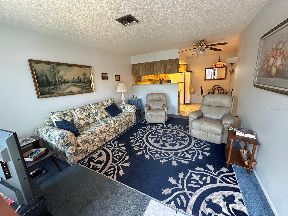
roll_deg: +3.4
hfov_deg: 102.1
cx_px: 144
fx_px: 116
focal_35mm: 14
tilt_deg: -13.3
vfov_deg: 85.7
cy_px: 108
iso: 400
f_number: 2.2
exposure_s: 1/60
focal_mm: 2.22
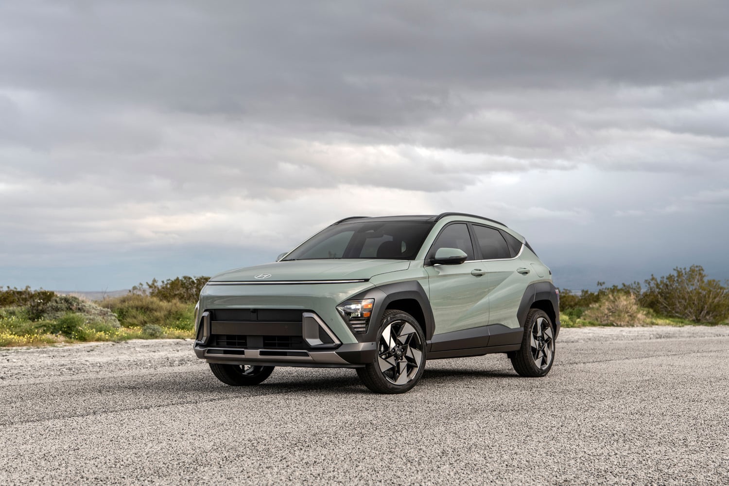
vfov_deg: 24.2
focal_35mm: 56
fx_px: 1134
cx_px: 364
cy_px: 243
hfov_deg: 35.6
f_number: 5
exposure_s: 1/60
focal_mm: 56
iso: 64
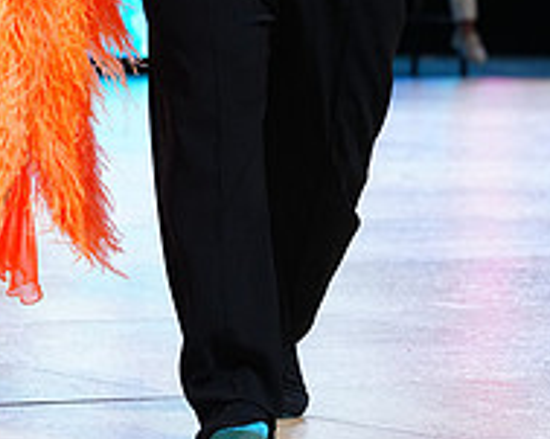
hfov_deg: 6.9
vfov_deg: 5.5
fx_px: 4539
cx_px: 121
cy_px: -177
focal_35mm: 279
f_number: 4
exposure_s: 1/400
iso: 2500
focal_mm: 97
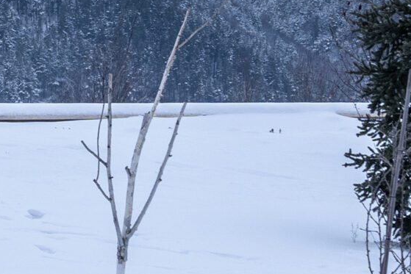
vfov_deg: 5.6
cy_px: -287
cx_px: -450
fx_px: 2718
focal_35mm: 238
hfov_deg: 8.2
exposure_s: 1/6
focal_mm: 35
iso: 200
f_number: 8
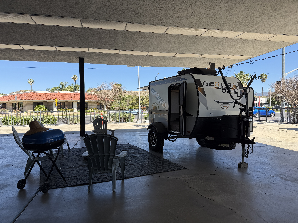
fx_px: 207
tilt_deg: -1.8
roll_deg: +0.7
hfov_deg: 71.6
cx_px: 149
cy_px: 112
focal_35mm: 24
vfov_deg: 56.8
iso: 80
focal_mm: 6.76
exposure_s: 1/2232
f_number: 1.78
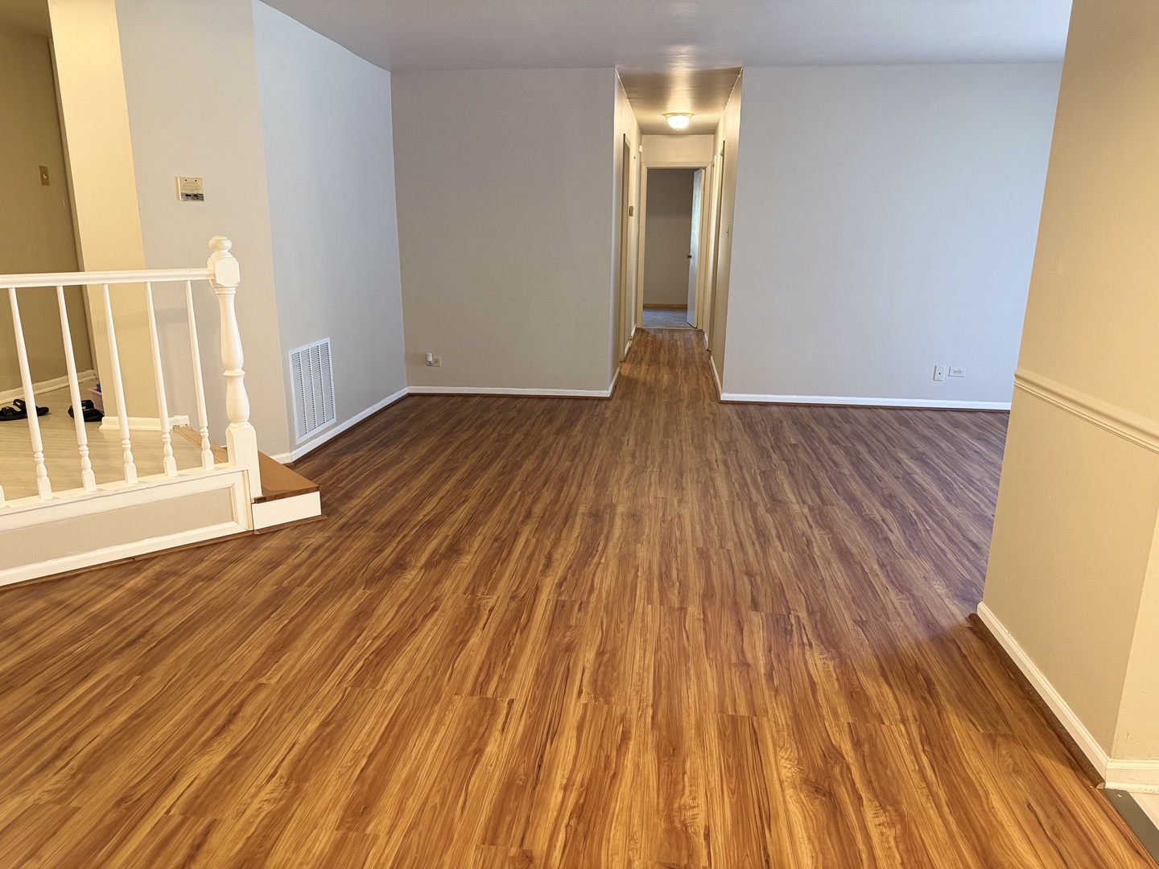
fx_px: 804
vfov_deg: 56.8
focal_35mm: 24
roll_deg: -0.2
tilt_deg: -14.5
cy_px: 434
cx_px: 580
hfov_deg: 71.6
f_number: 1.78
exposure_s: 1/60
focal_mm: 6.76
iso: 250
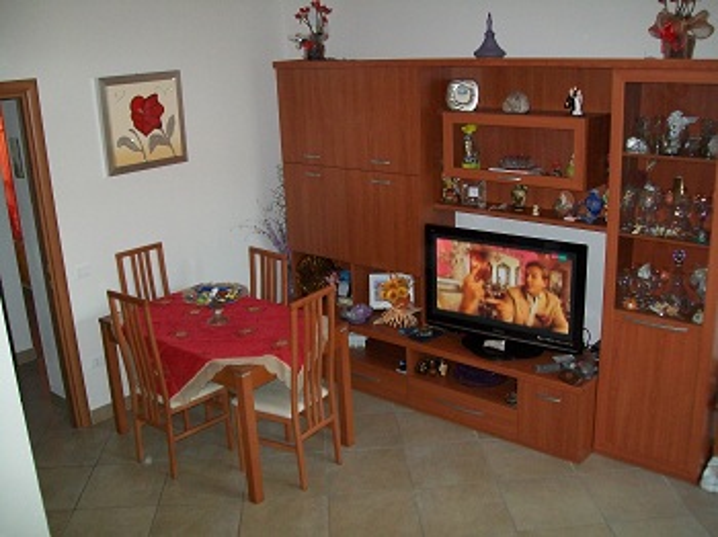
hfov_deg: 51.4
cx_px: 359
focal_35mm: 36
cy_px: 268
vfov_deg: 39.6
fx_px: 746
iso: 160
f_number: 2.7
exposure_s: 1/60
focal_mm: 6
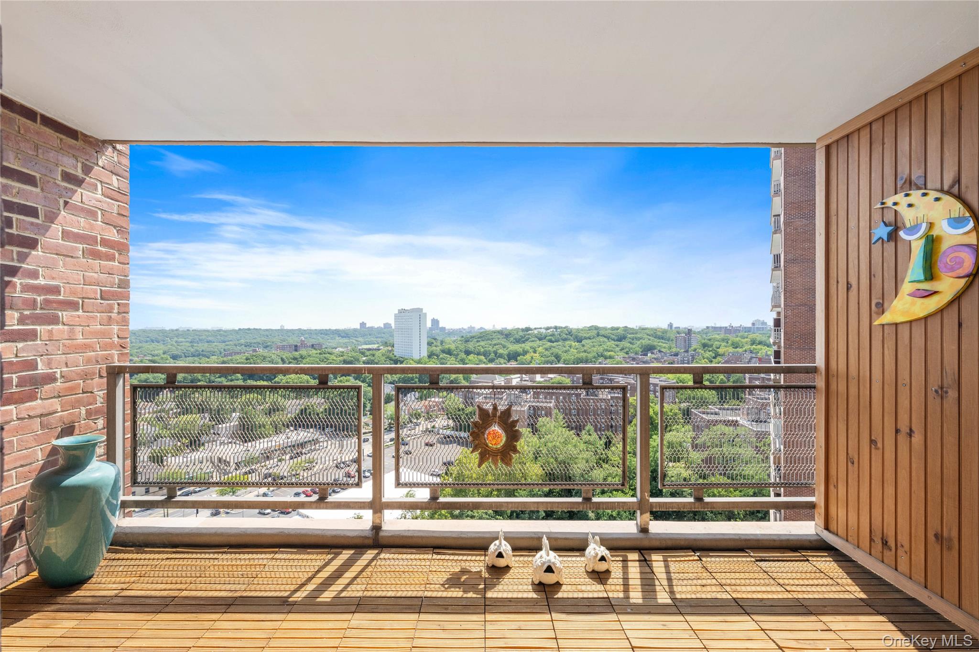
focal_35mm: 14
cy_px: 326
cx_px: 490
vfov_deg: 81.2
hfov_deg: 104.3
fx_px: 381
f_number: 10
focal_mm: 14
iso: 400
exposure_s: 1/50
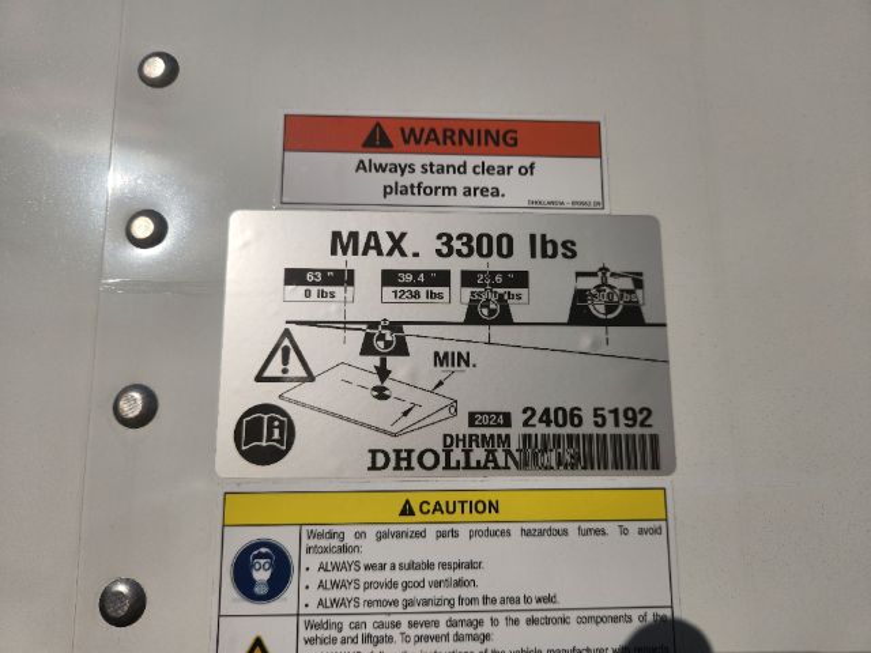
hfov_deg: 73.9
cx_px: 436
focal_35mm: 23
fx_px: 579
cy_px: 326
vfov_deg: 58.9
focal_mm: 5.4
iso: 20
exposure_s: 1/7800
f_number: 1.8
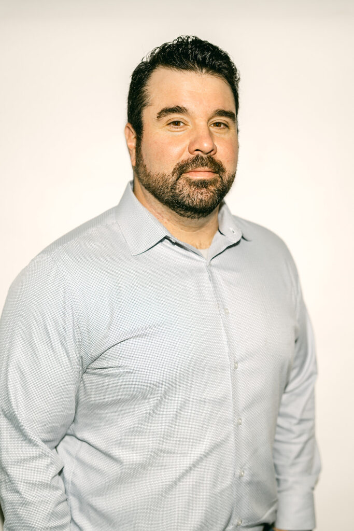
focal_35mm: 50
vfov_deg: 39.6
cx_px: 177
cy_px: 266
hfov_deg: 27.0
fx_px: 737
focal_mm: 50
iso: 80
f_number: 2.2
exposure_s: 1/100
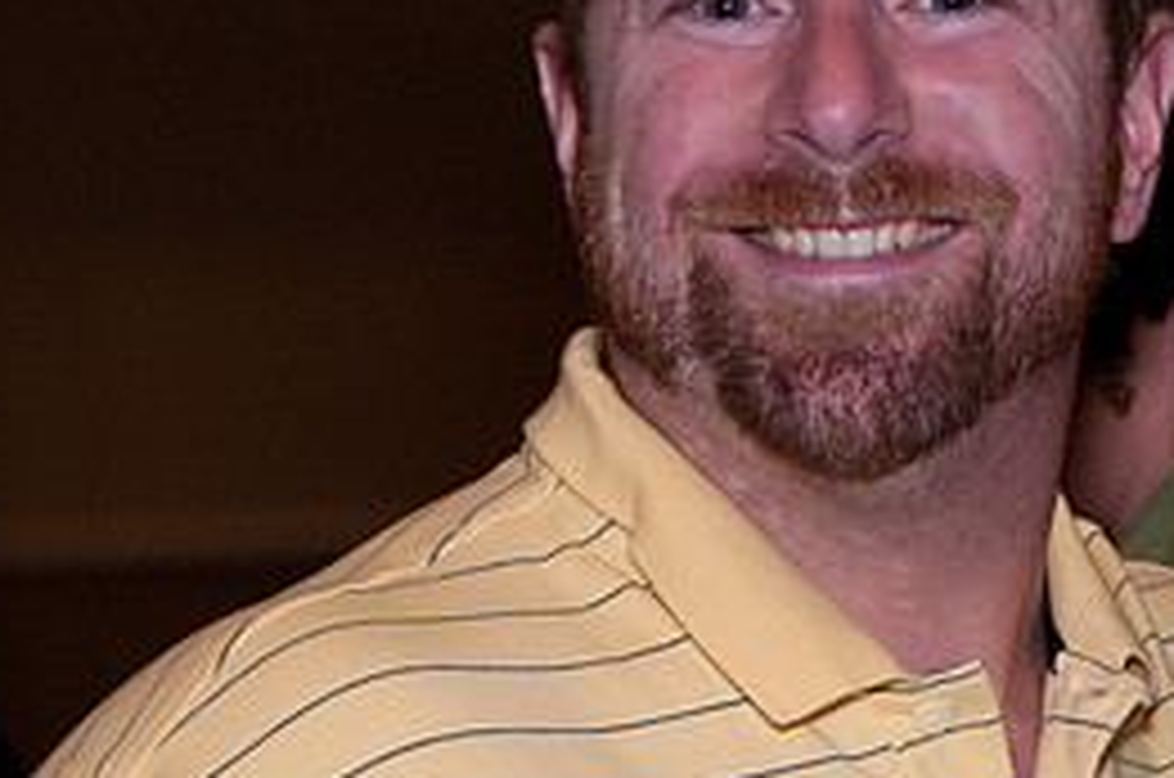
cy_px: 425
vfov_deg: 6.6
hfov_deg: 9.9
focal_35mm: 207
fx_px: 6738
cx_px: 1098
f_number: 6.3
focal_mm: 62
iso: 640
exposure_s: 1/60
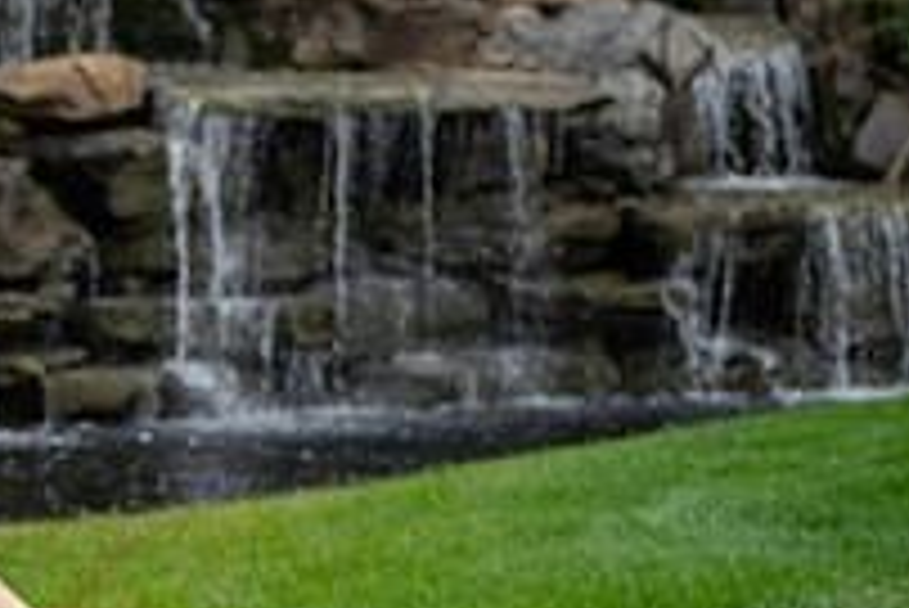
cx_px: -234
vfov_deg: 5.9
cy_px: 180
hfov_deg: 8.6
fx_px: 5938
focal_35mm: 235
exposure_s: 1/1000
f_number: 2.8
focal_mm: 82
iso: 640
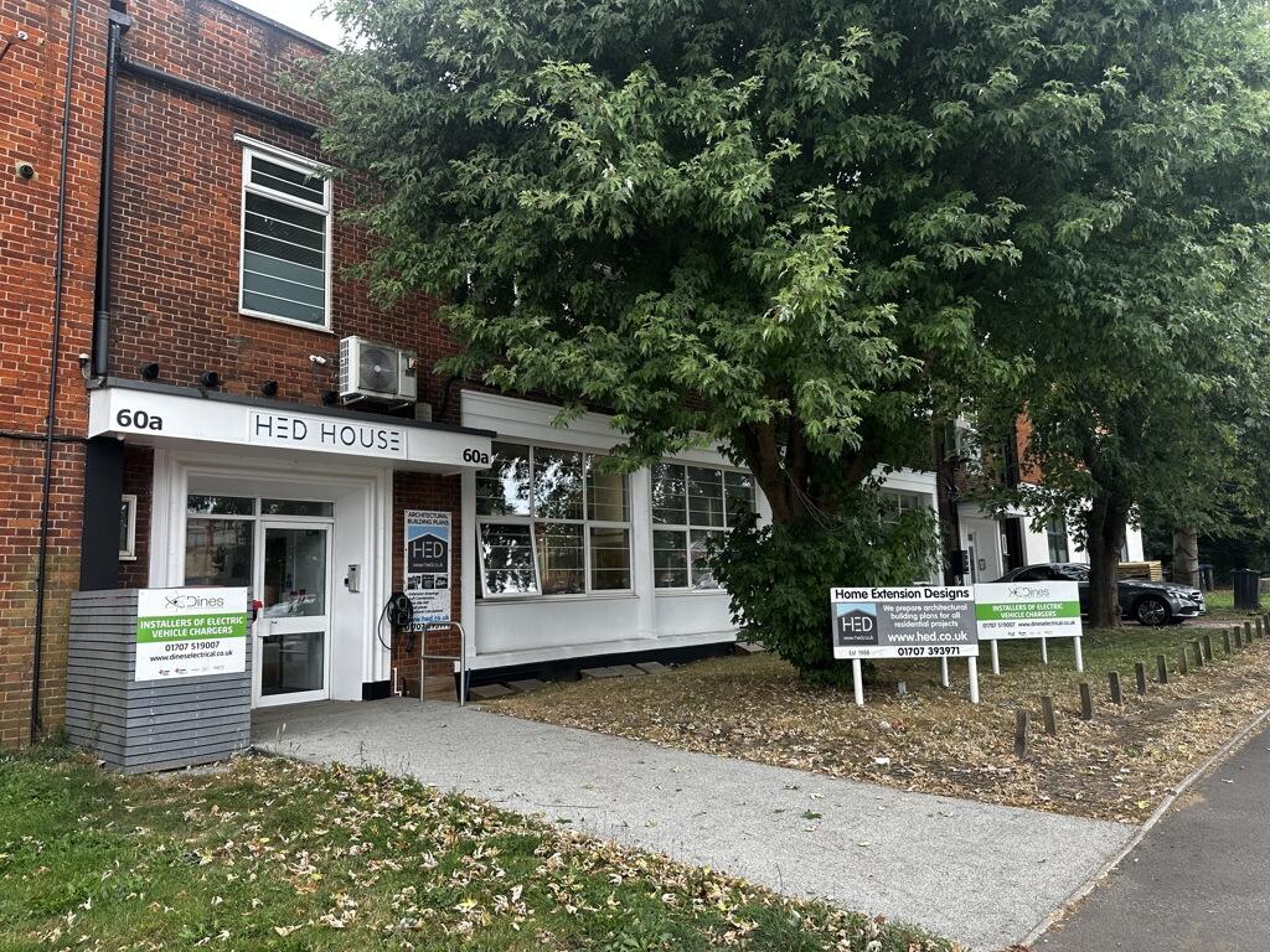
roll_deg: +2.1
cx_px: 635
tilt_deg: +7.7
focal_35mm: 24
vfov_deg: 56.8
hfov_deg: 71.6
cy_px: 476
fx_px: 881
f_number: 1.78
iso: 80
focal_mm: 6.86
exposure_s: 1/428
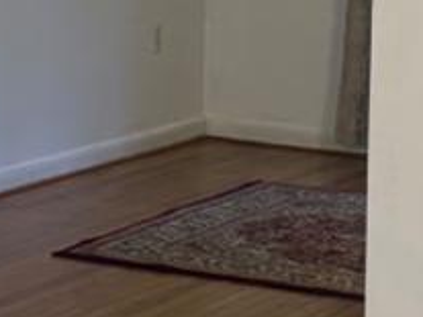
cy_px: -45
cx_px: -88
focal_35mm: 167
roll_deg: -1.2
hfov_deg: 11.6
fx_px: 2040
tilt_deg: -3.0
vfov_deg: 8.8
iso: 200
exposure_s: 1/120
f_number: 1.78
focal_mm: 6.76
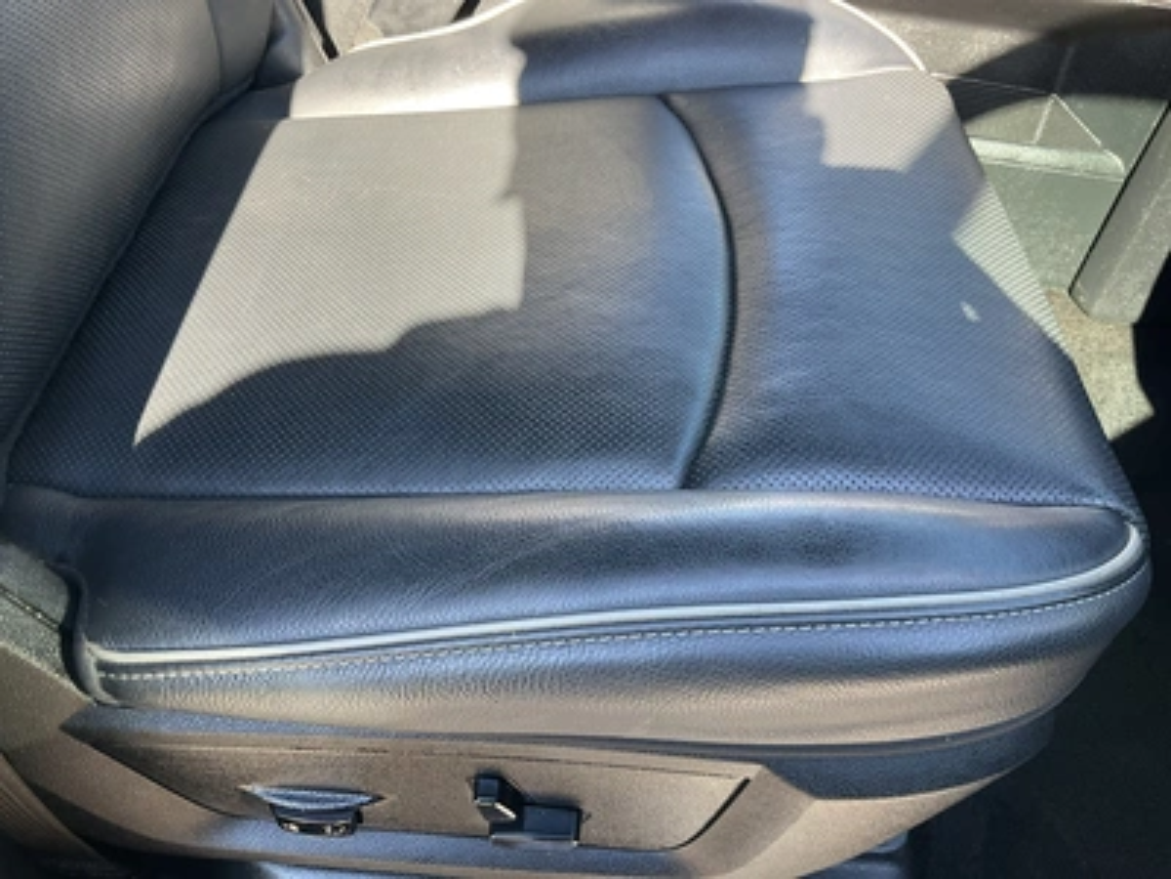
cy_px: 440
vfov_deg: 48.2
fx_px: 981
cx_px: 586
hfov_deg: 61.7
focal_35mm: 29
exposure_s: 1/122
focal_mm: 3
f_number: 1.8
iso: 50
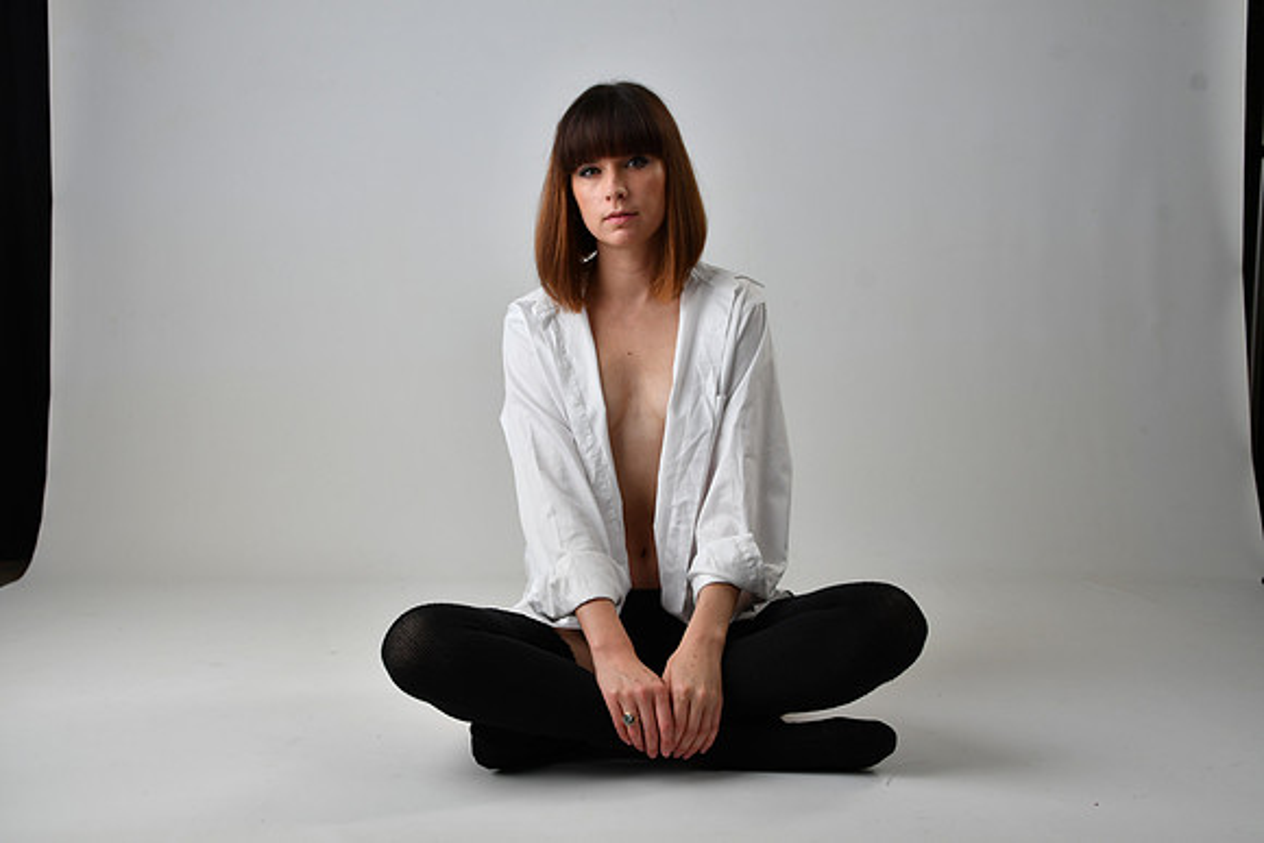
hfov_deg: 45.0
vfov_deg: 30.9
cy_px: 422
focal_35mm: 44
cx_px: 632
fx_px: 1528
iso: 200
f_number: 8
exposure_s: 1/125
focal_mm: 29
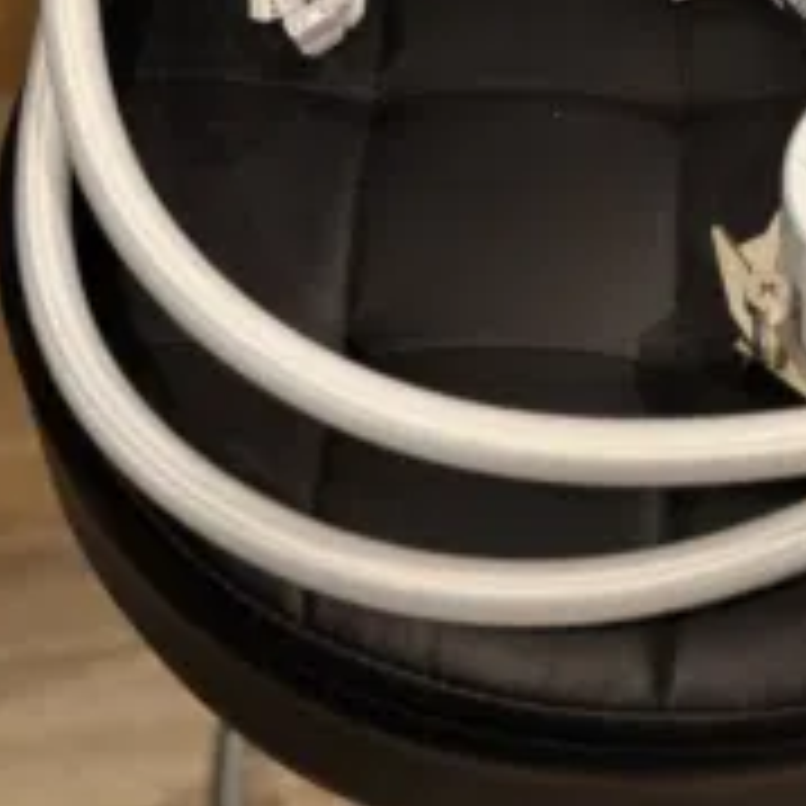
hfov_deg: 18.2
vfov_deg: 17.7
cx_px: 612
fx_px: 2503
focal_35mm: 95
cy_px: -77
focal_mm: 6.76
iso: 250
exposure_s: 1/50
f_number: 1.78
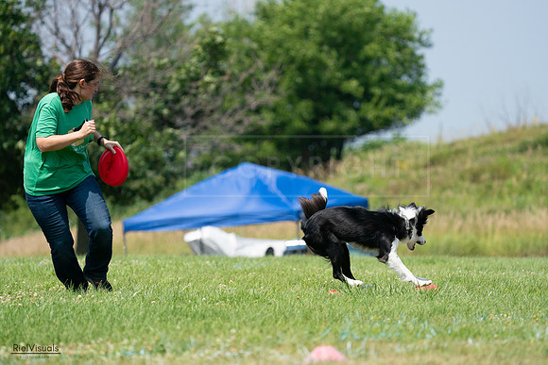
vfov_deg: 4.6
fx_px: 4537
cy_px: 182
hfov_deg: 6.9
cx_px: 274
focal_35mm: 298
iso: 1000
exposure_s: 1/4000
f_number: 5.6
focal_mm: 298
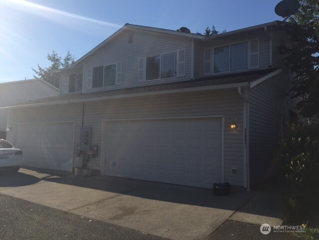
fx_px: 267
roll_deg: -2.9
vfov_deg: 48.2
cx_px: 160
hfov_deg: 61.7
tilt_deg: +5.4
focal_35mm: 29
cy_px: 120
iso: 32
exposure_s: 1/2825
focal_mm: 4.15
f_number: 2.2
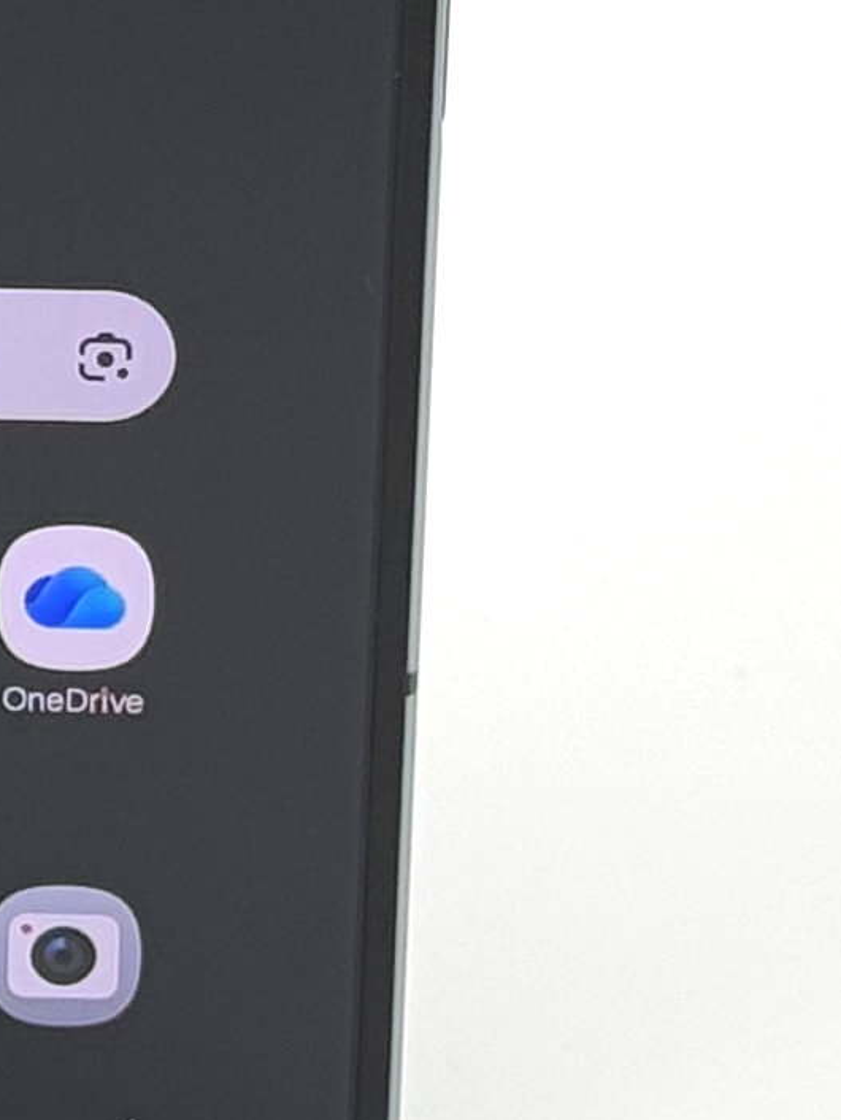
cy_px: 228
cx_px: -646
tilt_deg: -23.6
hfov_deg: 5.4
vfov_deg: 7.2
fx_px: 8870
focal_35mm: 274
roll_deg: -0.7
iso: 64
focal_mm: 6.76
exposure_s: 1/293
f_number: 1.78
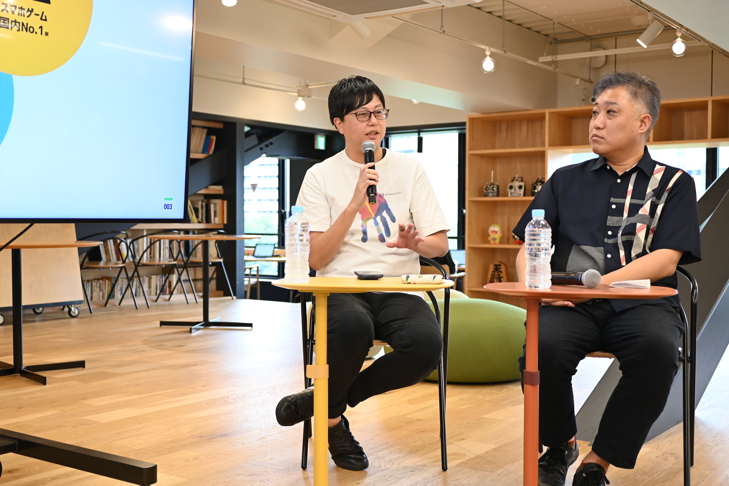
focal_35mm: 42
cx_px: 364
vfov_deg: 31.9
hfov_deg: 46.4
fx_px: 850
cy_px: 243
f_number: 2.8
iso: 720
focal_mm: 28
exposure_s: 1/125
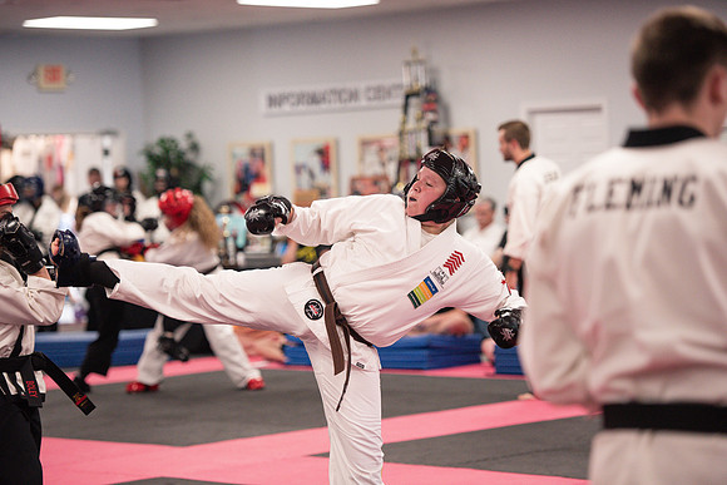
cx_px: 364
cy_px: 242
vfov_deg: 11.2
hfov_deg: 16.8
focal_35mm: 122
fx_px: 2464
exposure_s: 1/400
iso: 1600
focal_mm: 122
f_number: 2.8
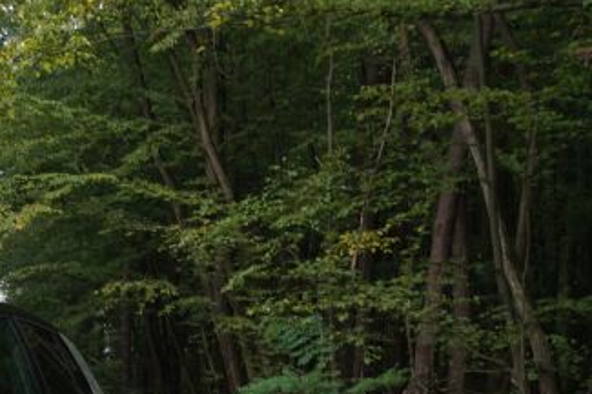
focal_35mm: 104
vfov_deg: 13.0
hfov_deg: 17.9
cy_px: 385
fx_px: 1708
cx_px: -248
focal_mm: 22
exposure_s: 1/100
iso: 100
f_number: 5
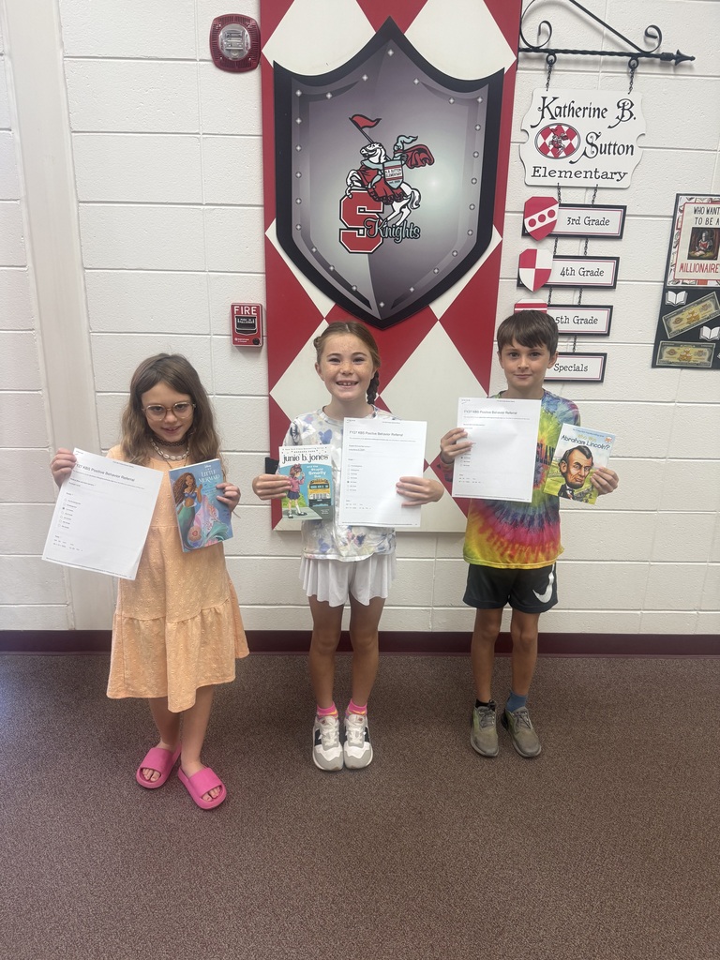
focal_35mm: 24
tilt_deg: -18.1
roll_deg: -1.7
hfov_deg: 56.8
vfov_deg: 71.6
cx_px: 360
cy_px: 480
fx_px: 666
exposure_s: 1/60
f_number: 1.78
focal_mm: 6.76
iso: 160
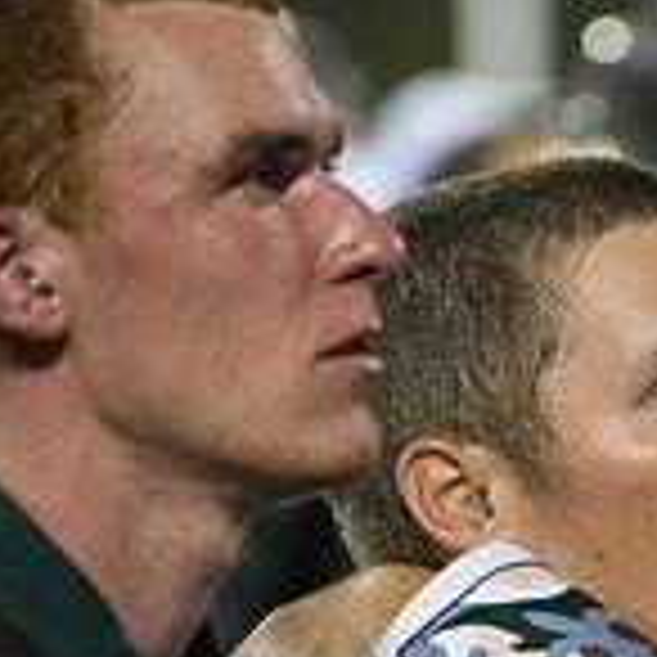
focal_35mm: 879
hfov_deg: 2.0
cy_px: 644
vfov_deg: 2.0
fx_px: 18875
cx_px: 756
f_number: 5.6
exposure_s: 1/160
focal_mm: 260
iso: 10000
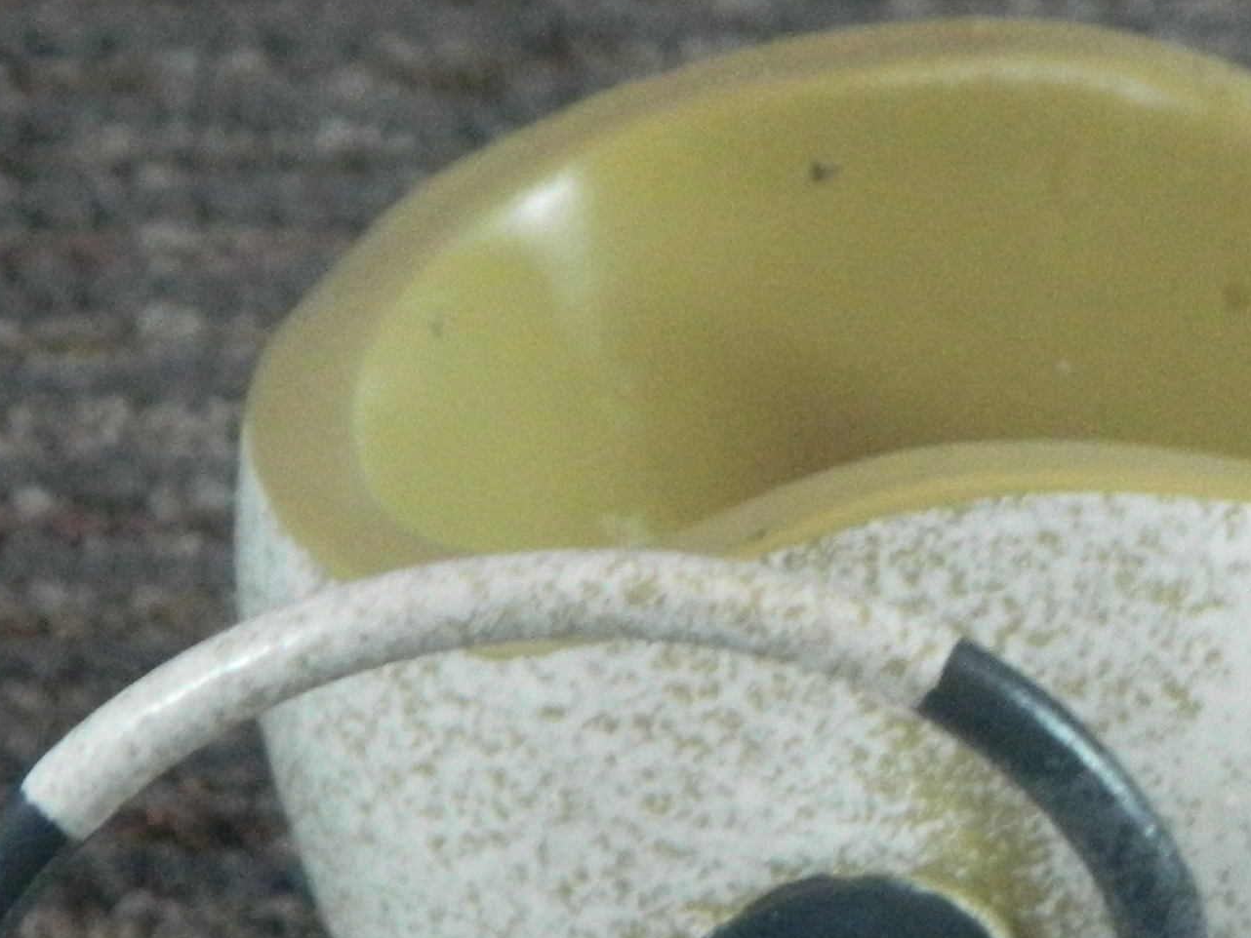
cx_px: 1239
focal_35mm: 283
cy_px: 618
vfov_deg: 5.3
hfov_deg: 7.0
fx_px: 10229
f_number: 4.2
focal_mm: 15.1
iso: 400
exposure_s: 1/25
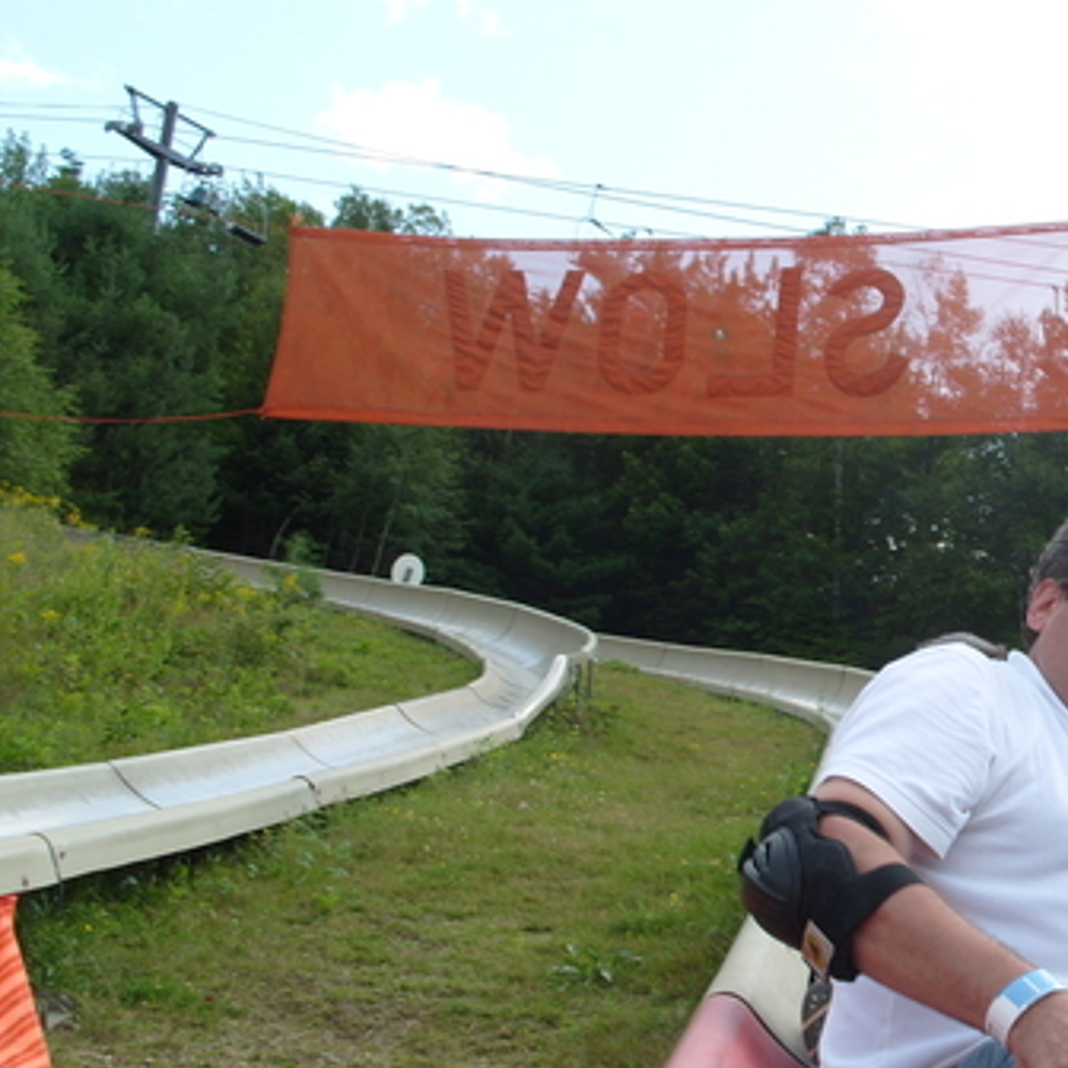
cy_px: 588
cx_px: 976
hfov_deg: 27.9
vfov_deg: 29.1
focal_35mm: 59
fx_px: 2059
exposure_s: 1/250
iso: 80
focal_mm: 7.8
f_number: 5.3
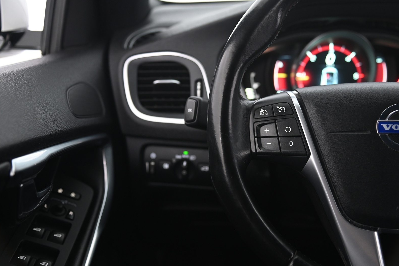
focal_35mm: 49
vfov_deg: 27.5
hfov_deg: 40.3
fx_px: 543
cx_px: 201
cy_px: 133
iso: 2000
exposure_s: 1/15
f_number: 4
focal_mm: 48
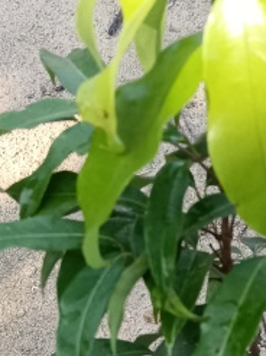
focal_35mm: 113
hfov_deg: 13.0
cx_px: 250
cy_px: 467
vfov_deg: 16.5
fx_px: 1160
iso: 128
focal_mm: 4.05
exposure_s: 1/100
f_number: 1.8
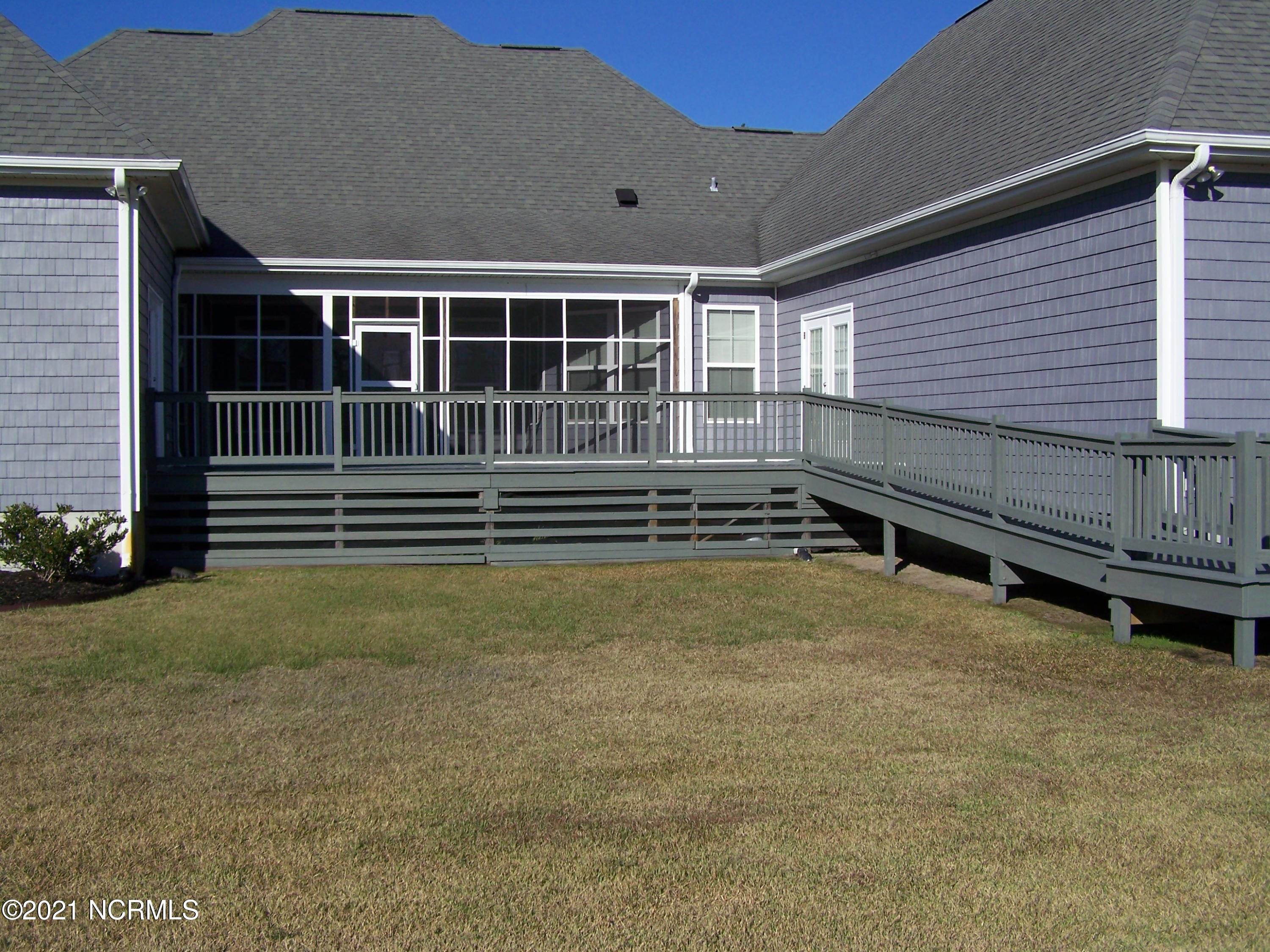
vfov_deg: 37.7
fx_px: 1394
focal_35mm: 38
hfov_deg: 49.0
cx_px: 635
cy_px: 476
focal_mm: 6.3
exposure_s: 1/1000
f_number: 4
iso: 64
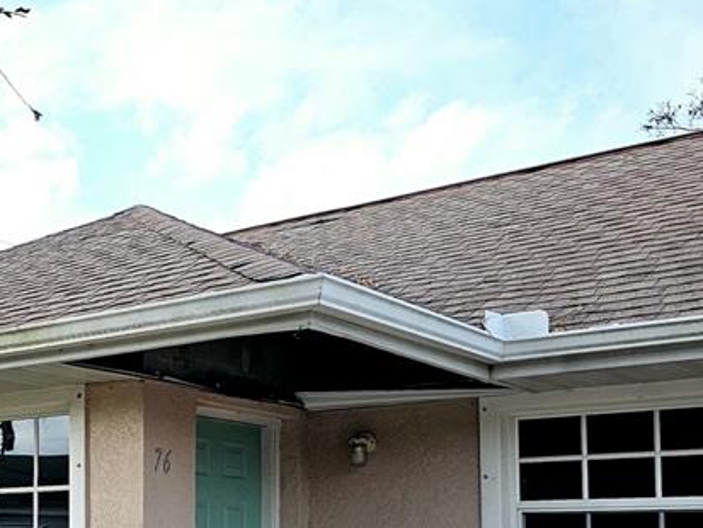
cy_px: 477
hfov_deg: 32.5
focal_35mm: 57
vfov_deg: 24.9
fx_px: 1158
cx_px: 104
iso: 20
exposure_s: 1/1111
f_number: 1.7
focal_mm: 6.3
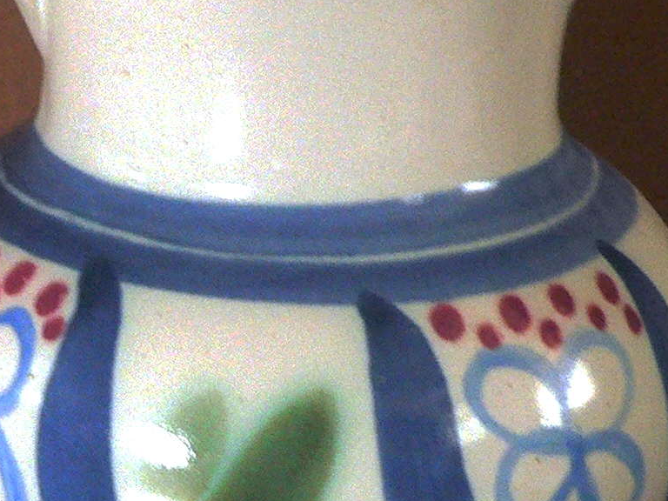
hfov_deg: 20.4
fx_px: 1853
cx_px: 240
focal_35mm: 96
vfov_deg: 15.4
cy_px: 204
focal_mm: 6
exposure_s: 1/15
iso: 400
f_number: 2.8
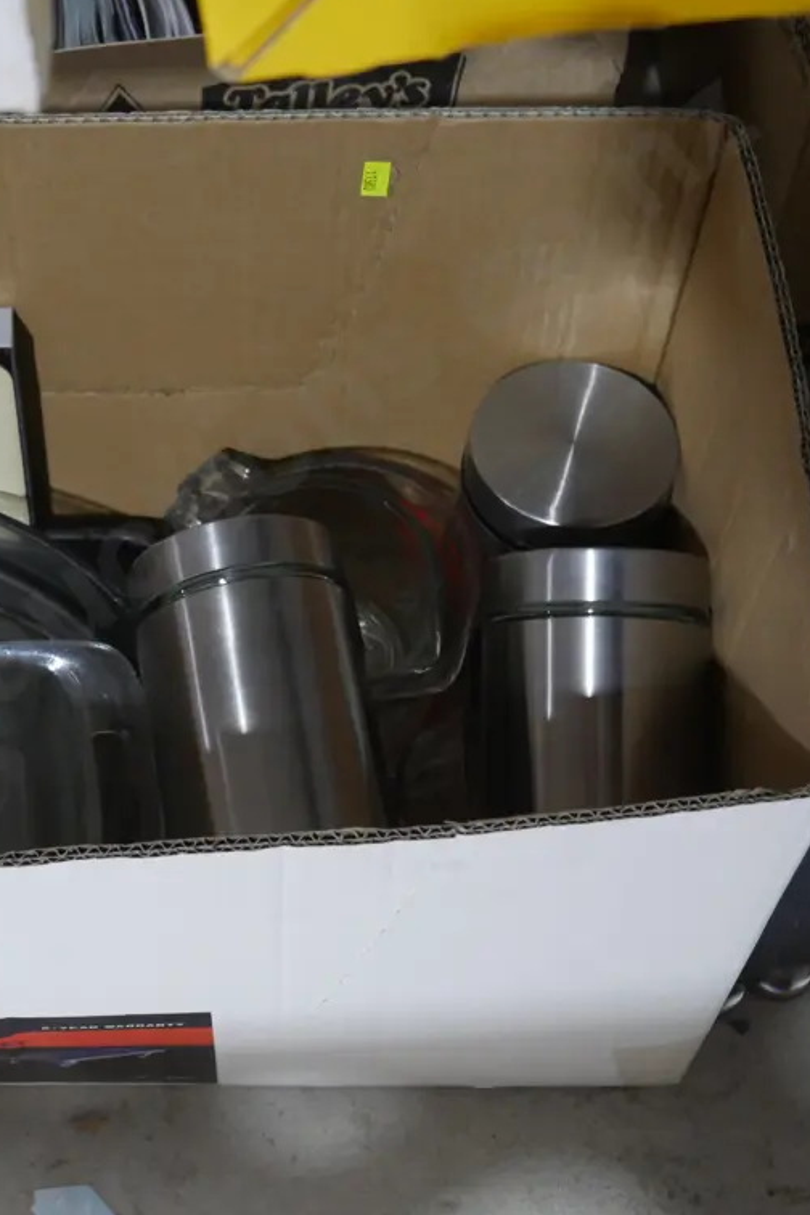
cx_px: 80
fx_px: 2092
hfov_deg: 21.4
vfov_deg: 32.4
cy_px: 599
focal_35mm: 62
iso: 1600
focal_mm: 22
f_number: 4.7
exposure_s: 1/60
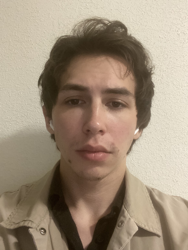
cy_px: 125
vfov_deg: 60.0
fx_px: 217
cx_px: 94
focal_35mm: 30
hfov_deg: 46.8
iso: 640
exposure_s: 1/17
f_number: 2.2
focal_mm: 2.71
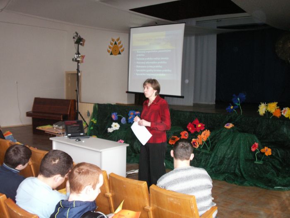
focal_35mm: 37
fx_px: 310
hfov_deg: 50.1
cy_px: 109
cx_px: 145
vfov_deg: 38.7
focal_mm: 7.7
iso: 160
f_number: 3.5
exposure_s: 1/50
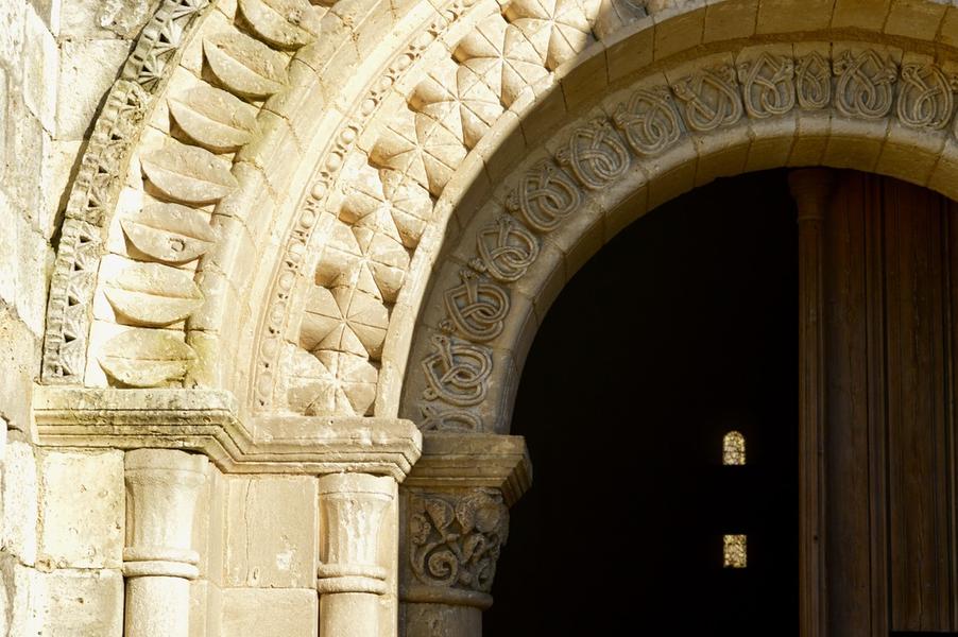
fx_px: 2593
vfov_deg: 14.0
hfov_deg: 20.9
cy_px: 318
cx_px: 479
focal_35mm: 98
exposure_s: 1/320
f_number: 10
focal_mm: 65
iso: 400
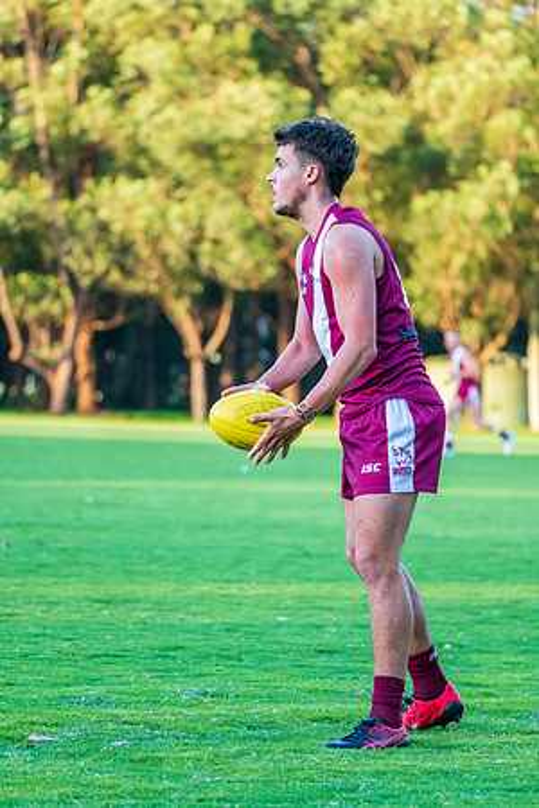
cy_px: 404
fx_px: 3368
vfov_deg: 13.7
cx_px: 270
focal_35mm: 150
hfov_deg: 9.1
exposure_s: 1/400
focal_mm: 150
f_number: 5.6
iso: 1600
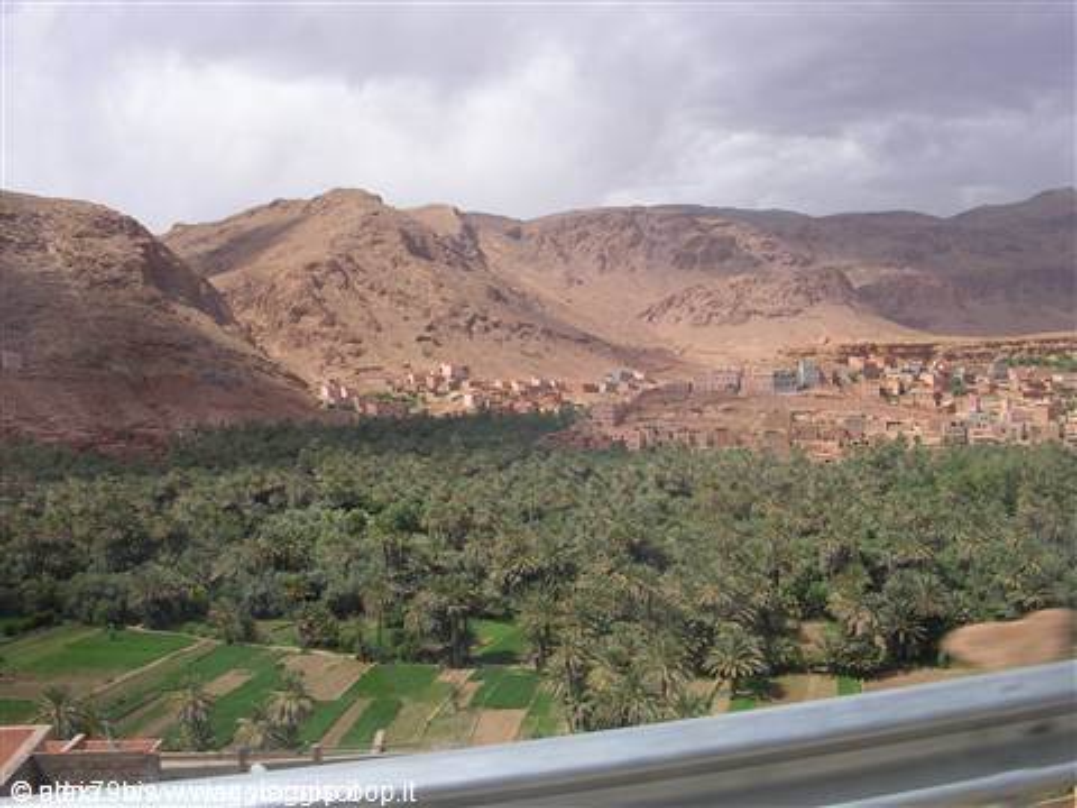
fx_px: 1182
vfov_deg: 37.7
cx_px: 538
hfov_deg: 49.0
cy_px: 404
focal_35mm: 38
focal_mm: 5.8
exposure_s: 1/285
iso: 50
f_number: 5.6
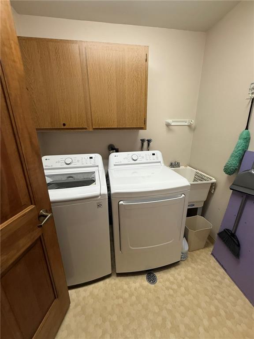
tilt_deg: -18.8
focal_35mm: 14
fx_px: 137
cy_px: 170
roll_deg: +2.3
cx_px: 127
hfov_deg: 85.7
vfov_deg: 102.1
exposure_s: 1/120
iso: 200
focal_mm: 2.22
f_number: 2.2
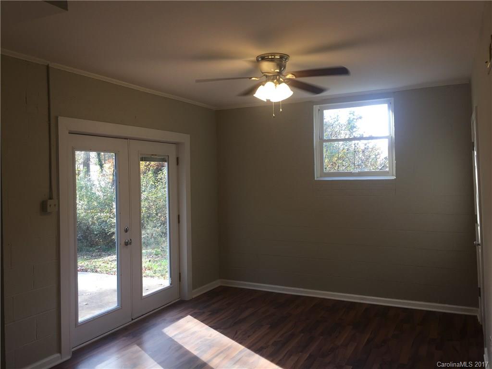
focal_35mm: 29
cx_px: 246
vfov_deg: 48.2
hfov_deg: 61.7
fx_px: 412
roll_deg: +0.8
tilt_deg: +0.1
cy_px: 184
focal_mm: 4.15
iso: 32
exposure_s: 1/60
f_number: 2.2
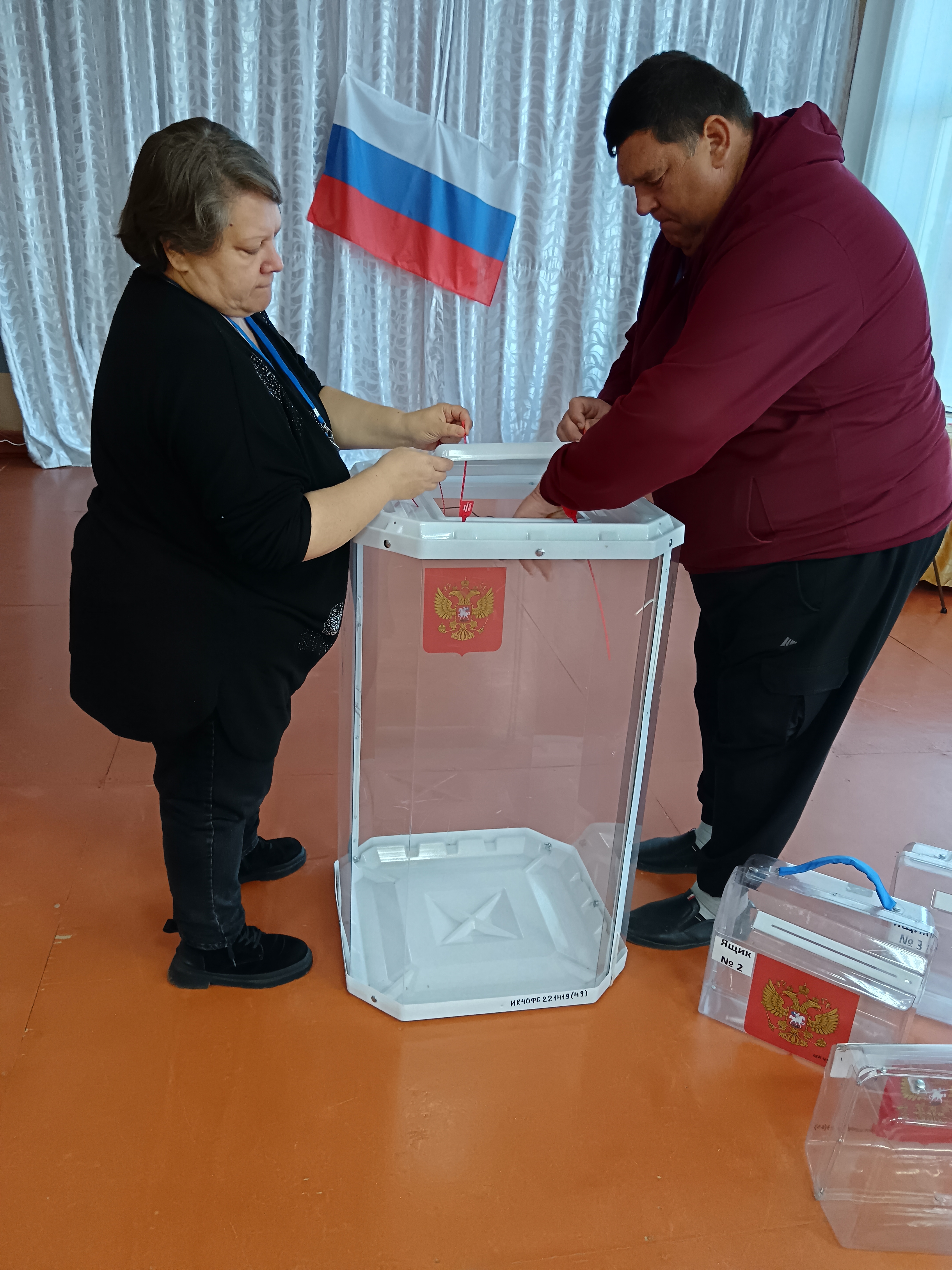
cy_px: 635
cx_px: 476
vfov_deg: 65.3
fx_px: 990
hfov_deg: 51.4
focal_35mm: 27
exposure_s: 1/33.3
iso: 901
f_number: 1.9
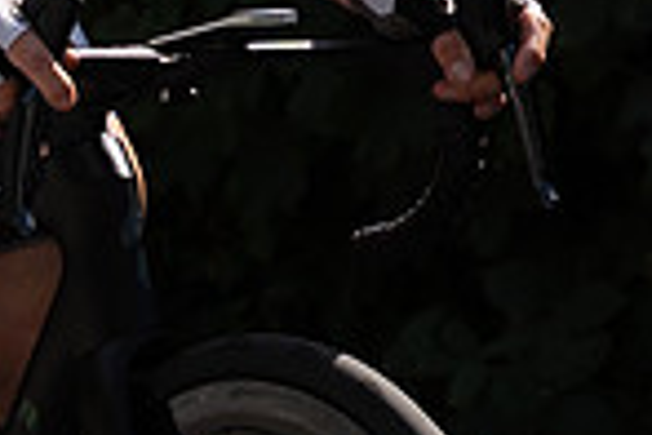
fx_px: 12079
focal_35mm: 667
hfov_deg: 3.1
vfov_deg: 2.1
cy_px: -615
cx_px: -130
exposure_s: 1/1600
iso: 100
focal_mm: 72
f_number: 4.5
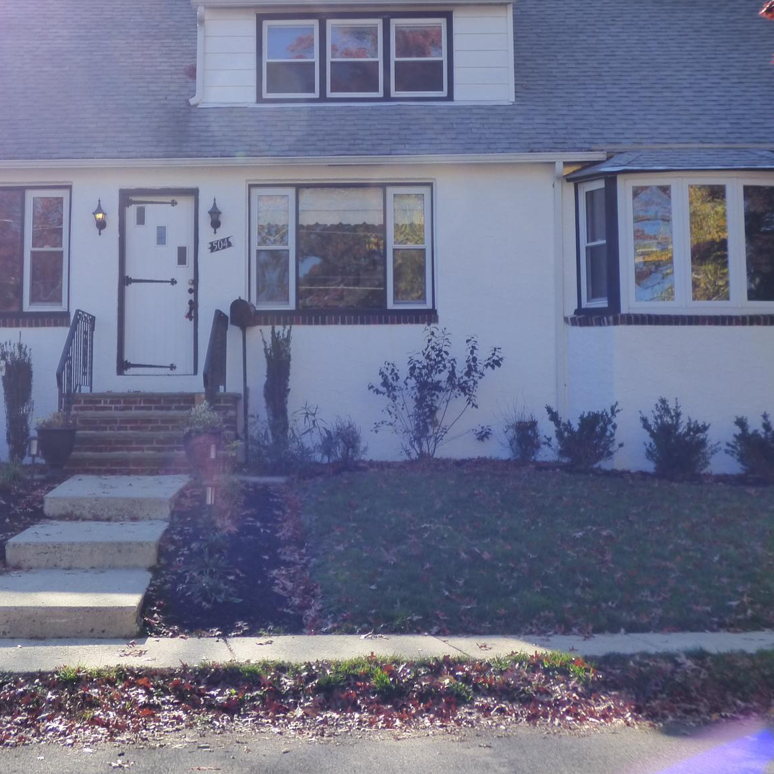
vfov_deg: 30.4
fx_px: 1417
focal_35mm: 56
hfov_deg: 30.5
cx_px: 336
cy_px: 276
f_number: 3.4
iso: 200
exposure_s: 1/640
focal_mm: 6.18
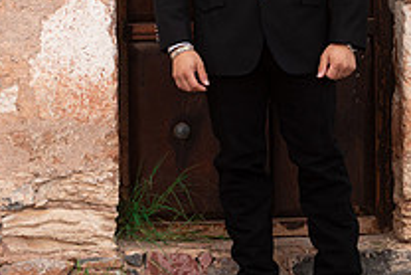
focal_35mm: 169
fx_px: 1931
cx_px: 6
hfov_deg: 12.0
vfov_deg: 8.1
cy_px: 43
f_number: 5.6
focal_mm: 60
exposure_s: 1/125
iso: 125
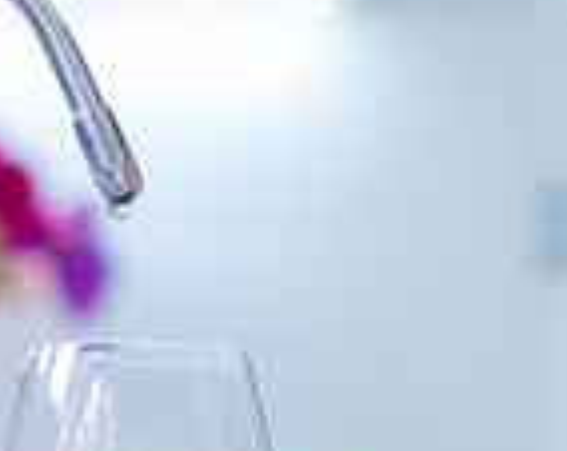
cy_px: 198
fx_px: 2813
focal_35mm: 168
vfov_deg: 9.2
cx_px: 96
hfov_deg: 11.5
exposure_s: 1/13
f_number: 1.8
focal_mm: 35
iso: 80
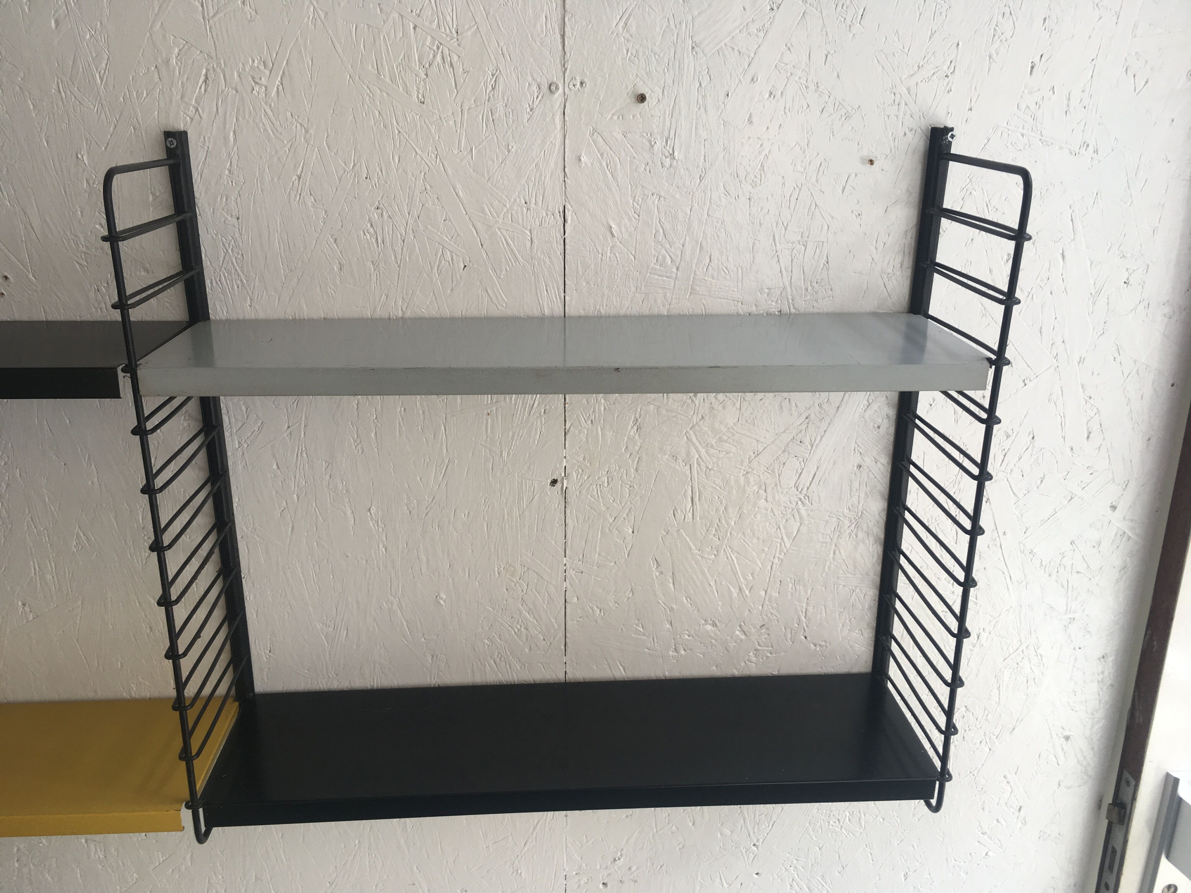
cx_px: 596
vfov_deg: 48.2
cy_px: 446
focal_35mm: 29
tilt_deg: -19.8
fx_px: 998
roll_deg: -1.0
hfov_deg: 61.7
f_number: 2.2
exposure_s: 1/50
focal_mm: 4.15
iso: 32
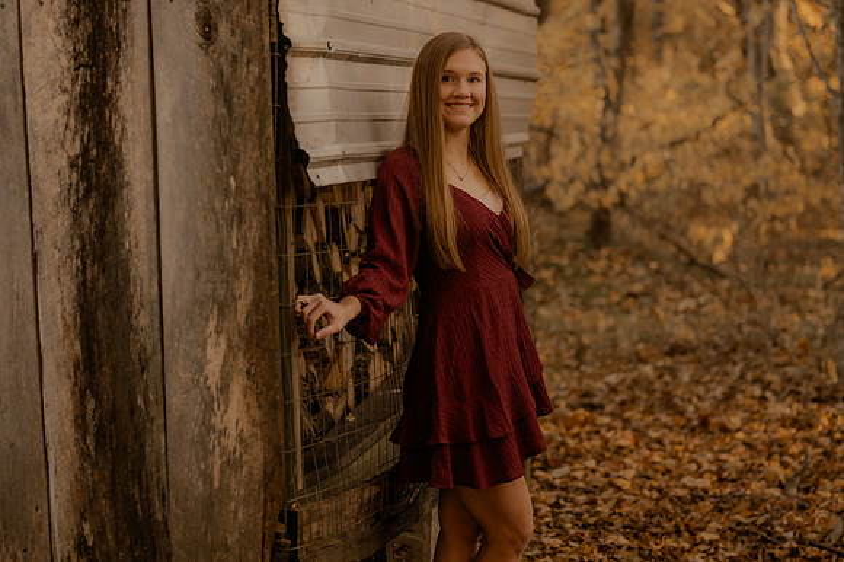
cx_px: 422
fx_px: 1757
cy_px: 281
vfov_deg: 18.2
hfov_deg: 27.0
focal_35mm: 75
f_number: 1.8
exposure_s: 1/320
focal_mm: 50
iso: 250
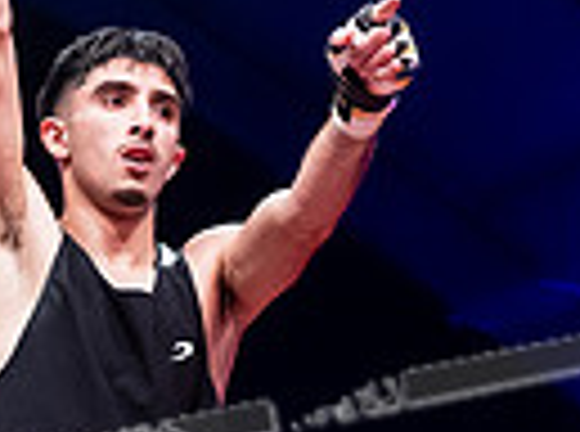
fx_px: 3459
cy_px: 431
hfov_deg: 9.4
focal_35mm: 207
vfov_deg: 7.1
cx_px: -169
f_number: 2.8
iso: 4000
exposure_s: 1/800
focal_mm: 39
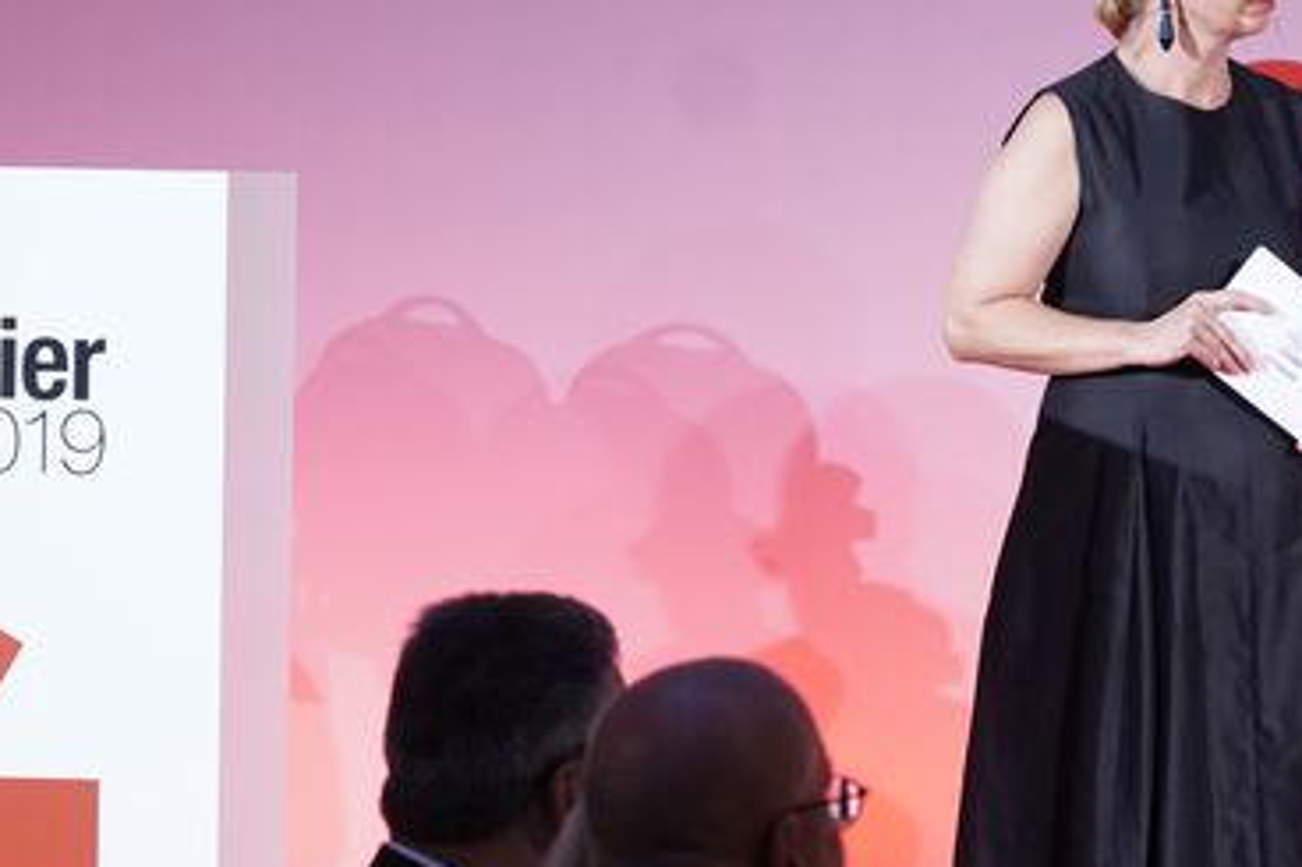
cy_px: 226
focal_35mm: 297
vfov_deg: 4.6
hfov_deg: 6.9
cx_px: 1376
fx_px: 10736
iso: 1600
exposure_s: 1/80
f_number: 4.5
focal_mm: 91
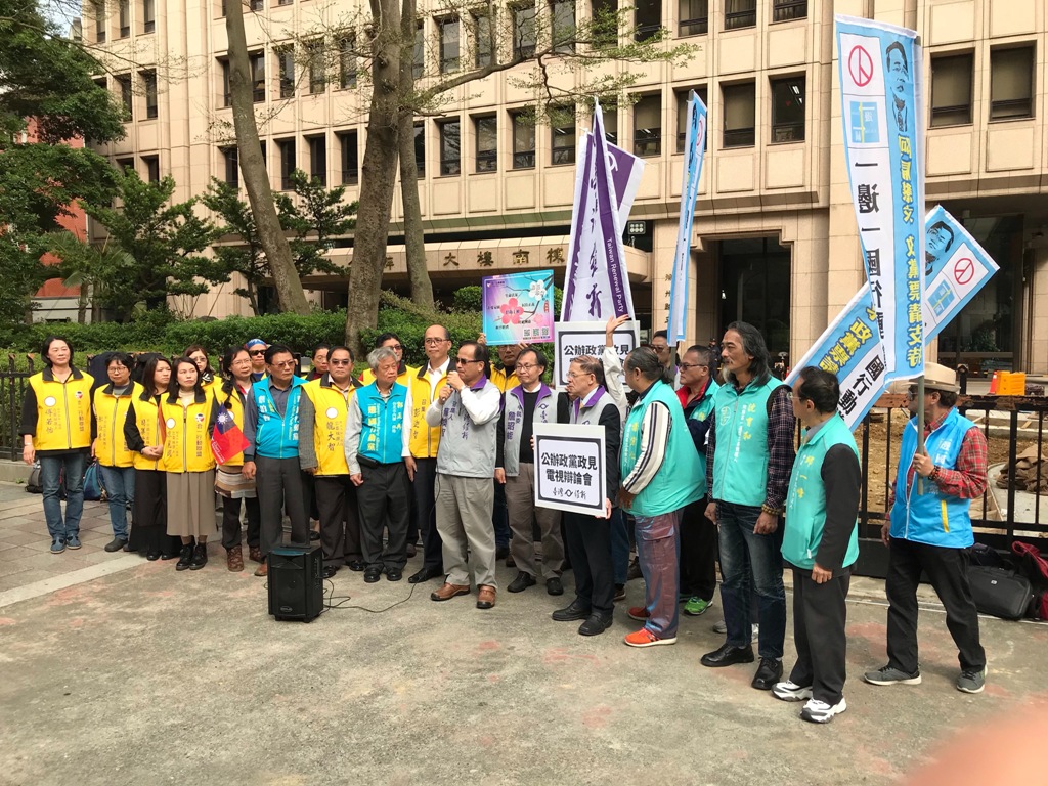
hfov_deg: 63.4
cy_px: 393
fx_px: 848
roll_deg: -0.8
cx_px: 524
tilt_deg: -2.3
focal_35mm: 28
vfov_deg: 49.7
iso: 20
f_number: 1.8
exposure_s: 1/840
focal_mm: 3.99
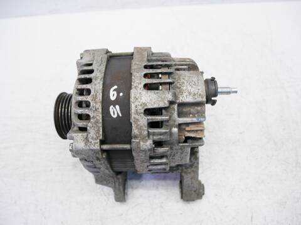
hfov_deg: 71.6
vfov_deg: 56.8
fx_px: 209
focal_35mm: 24
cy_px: 112
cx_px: 150
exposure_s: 1/80
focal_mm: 12
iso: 200
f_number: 3.5
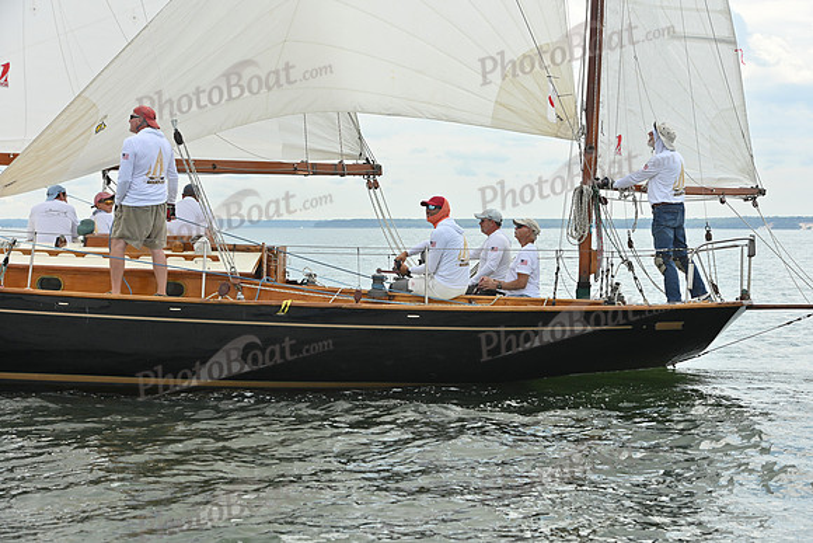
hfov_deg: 28.8
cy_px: 272
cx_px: 406
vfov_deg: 19.5
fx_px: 1581
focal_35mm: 70
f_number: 6.3
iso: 320
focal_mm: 70
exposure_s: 1/1250
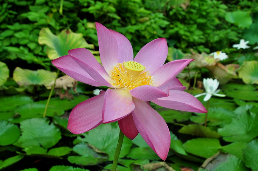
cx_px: 129
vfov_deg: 25.7
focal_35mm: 52
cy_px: 86
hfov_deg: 37.9
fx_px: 376
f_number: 10
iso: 200
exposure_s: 1/160
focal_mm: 35
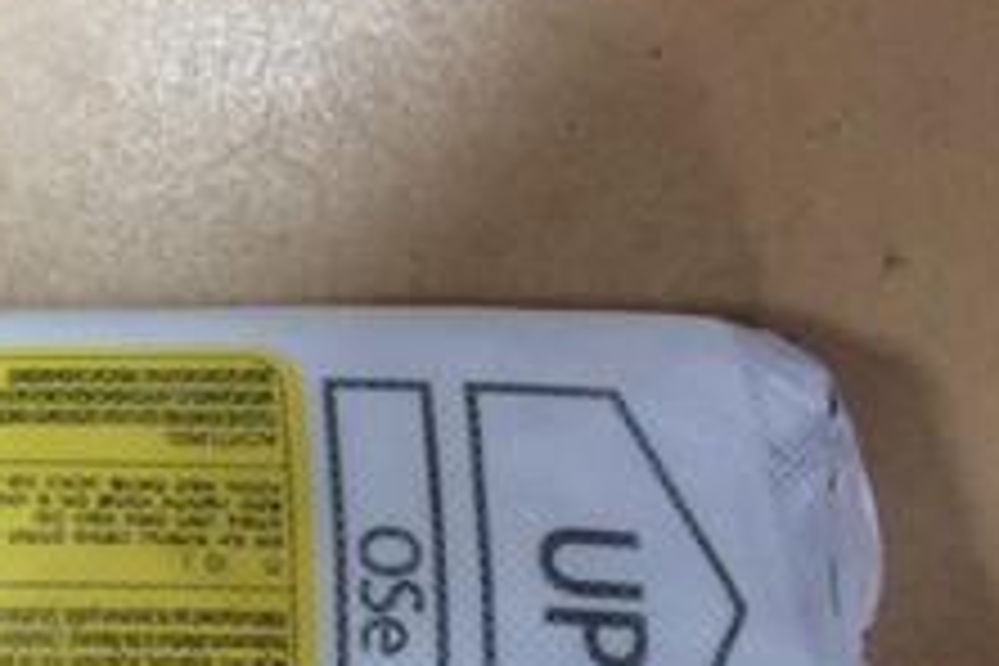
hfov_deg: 22.0
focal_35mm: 87
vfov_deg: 15.5
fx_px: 2414
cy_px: 580
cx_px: -130
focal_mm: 4.15
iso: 125
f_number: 2.2
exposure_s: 1/33
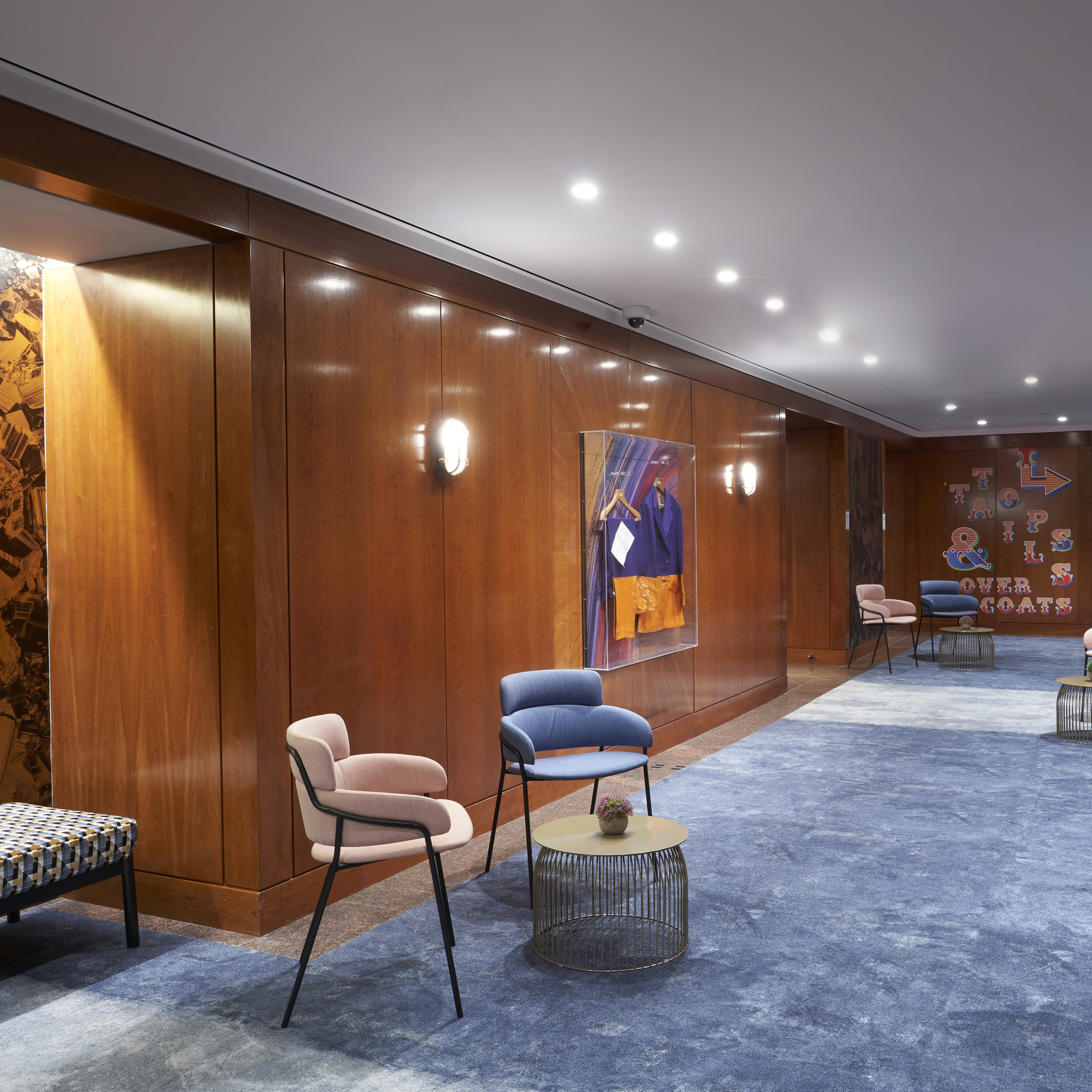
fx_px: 1071
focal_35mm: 30
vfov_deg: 54.0
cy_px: 541
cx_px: 665
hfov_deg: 53.6
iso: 200
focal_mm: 23
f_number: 14
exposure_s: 3.2
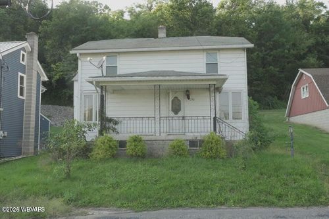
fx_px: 301
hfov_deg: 57.2
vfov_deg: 39.9
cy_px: 110
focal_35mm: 33
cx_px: 164
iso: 125
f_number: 20
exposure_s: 1/6
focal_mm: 22.4
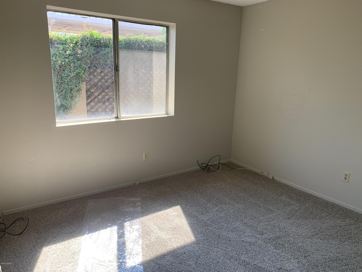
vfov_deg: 53.1
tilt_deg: -12.5
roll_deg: -2.1
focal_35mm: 26
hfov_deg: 67.3
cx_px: 181
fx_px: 272
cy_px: 136
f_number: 1.8
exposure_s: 1/142
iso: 25
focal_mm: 4.25
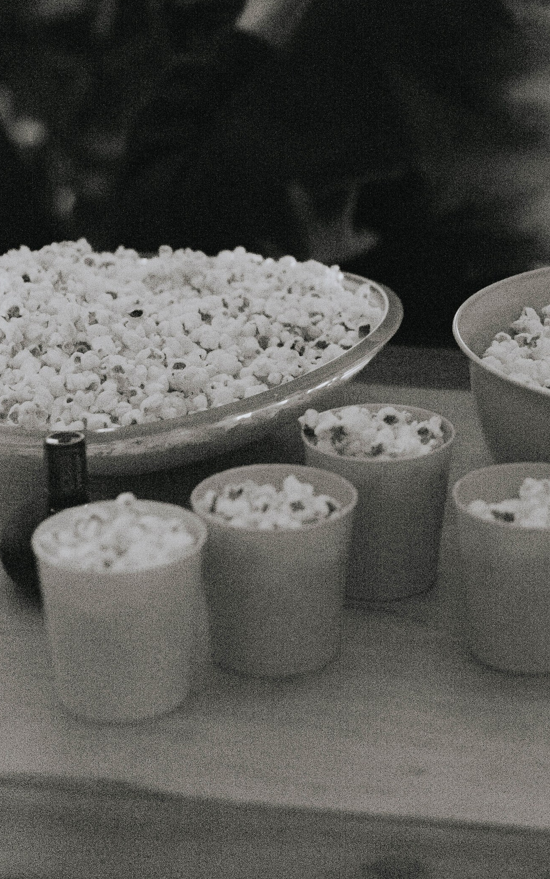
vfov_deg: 20.5
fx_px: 2398
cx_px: 452
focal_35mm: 100
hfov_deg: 13.0
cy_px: 151
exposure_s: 1/100
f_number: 2.2
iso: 6400
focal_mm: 50
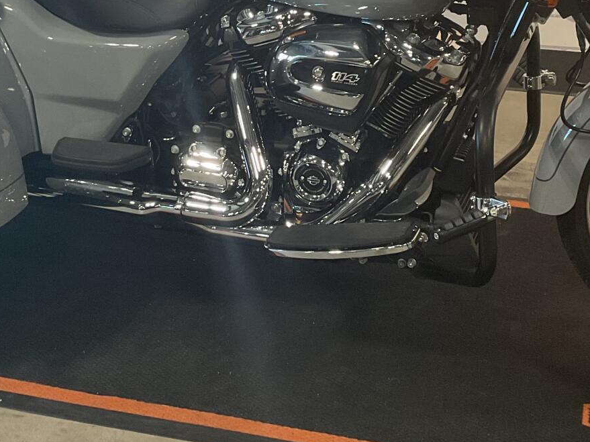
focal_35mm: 66
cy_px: 50
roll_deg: +2.3
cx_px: 266
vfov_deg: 21.8
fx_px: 1125
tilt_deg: -16.8
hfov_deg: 29.4
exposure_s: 1/60
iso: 64
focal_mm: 3
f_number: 1.8
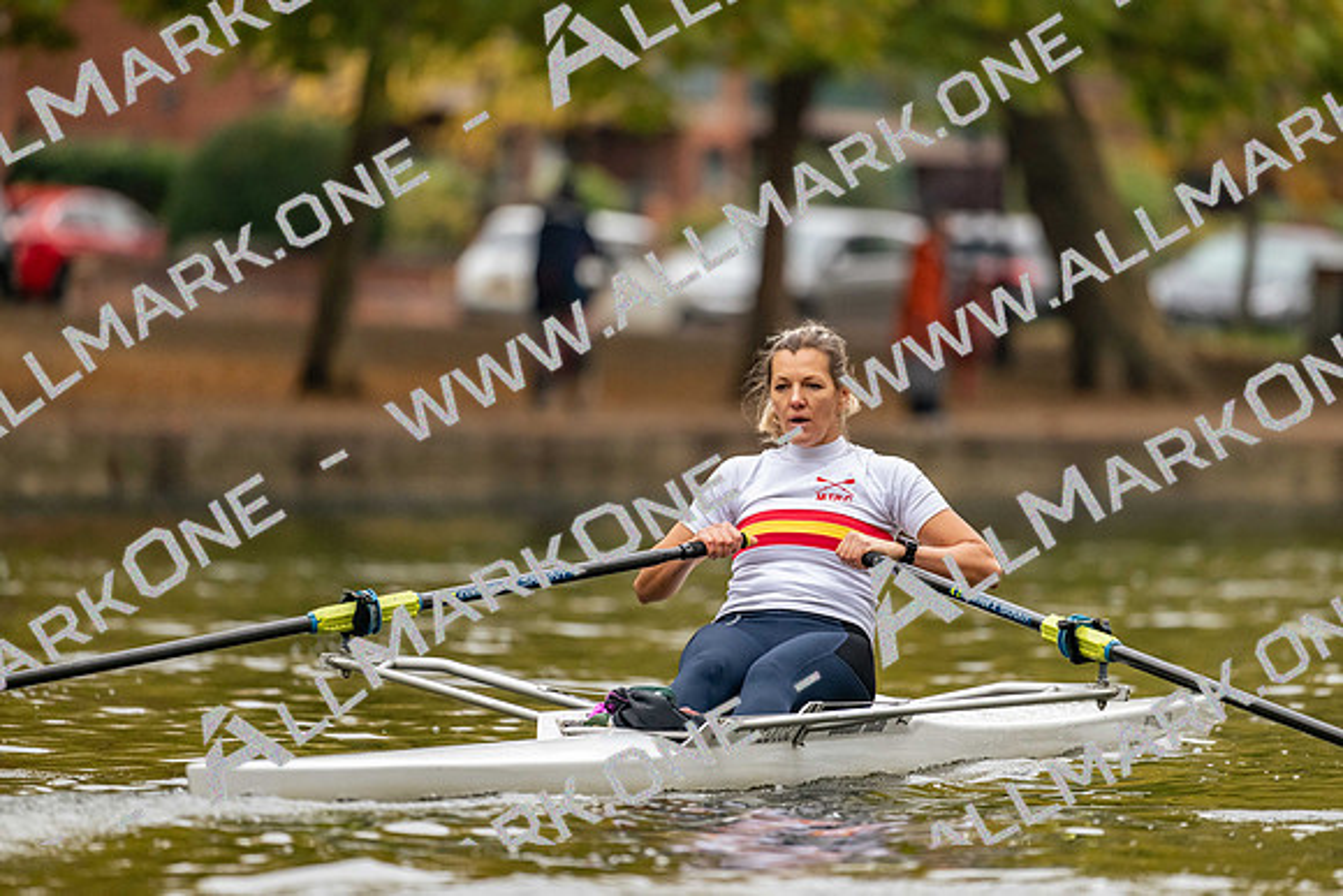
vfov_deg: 3.4
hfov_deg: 5.2
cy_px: 448
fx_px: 14925
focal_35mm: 400
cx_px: 672
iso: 2800
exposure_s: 1/2000
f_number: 4.5
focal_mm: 400
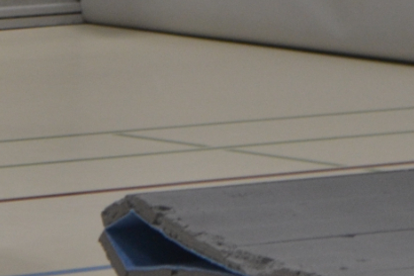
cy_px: -72
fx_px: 4638
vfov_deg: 3.4
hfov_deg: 5.1
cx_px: -255
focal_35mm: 403
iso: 500
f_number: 5.6
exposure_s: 1/60
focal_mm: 55
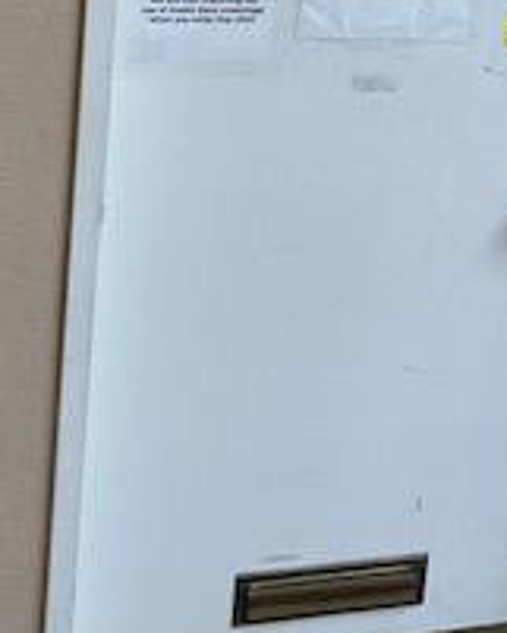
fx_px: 1631
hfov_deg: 17.7
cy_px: -38
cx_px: 227
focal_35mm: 87
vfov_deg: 21.0
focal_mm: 3.99
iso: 50
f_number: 1.8
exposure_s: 1/120
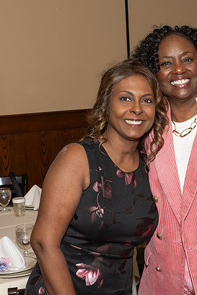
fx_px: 616
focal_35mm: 75
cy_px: 120
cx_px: 179
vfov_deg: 27.0
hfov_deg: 17.9
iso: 640
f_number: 7.1
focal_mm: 28
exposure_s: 1/250
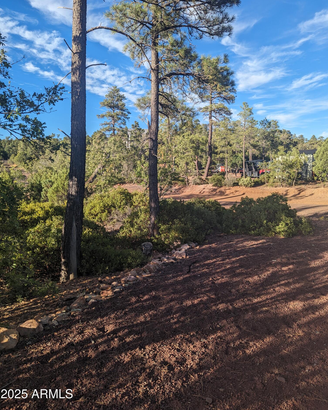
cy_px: 195
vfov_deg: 68.1
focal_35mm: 25
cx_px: 164
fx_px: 303
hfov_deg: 56.8
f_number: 1.85
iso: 44
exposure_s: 1/1011
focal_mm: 6.81
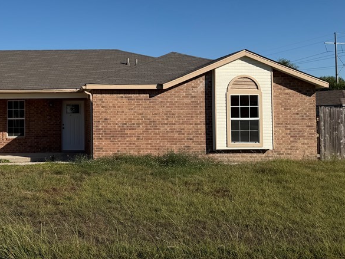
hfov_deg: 42.0
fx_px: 419
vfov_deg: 34.2
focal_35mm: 42
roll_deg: +0.2
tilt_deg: +2.0
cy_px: 102
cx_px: 50
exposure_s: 1/6711
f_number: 1.78
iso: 80
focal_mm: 6.76
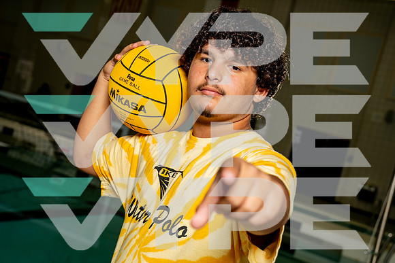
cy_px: 132
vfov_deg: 24.6
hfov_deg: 36.1
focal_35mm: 55
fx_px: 605
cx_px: 198
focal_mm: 54
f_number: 5.6
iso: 100
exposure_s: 1/250
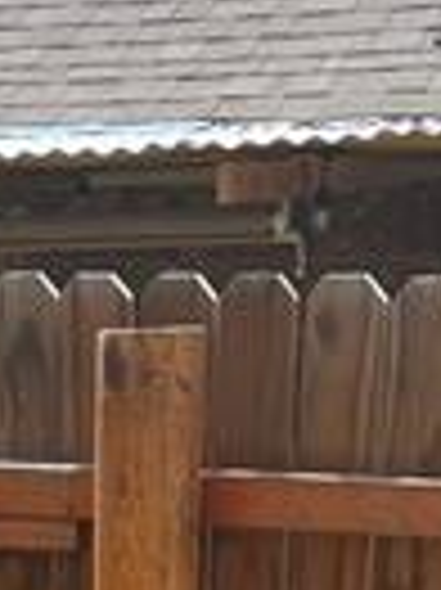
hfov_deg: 9.5
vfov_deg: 11.4
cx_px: -184
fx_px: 2603
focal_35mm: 153
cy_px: 1257
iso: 50
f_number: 1.5
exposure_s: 1/1724
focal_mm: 5.7
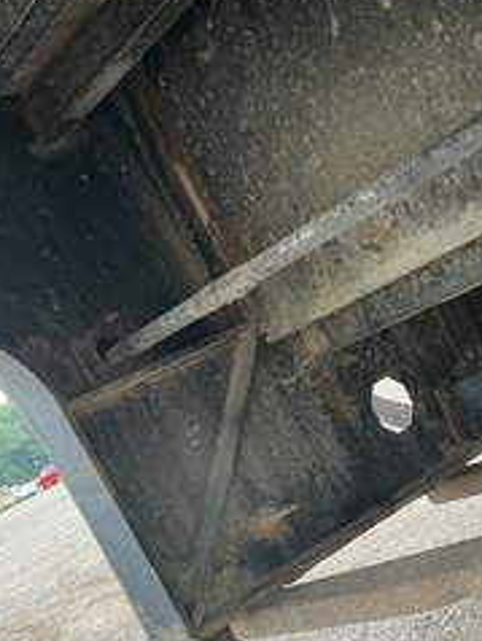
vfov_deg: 40.0
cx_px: 393
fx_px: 871
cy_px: 412
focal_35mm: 47
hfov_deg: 30.1
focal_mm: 3
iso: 32
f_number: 1.8
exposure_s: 1/122
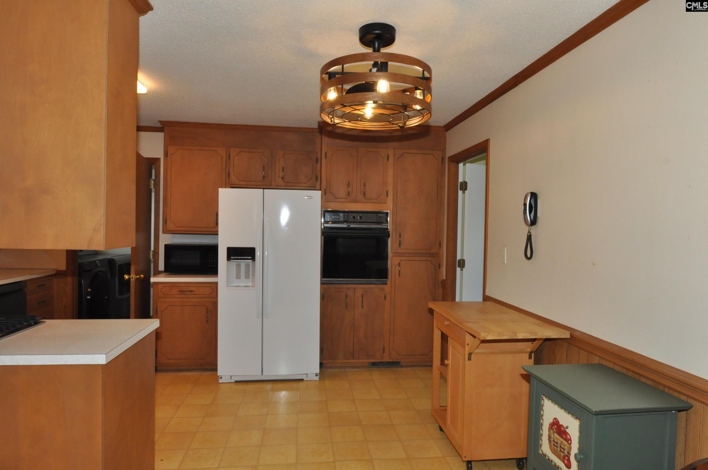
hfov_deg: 81.3
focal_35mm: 21
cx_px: 354
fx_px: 412
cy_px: 235
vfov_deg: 59.4
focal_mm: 14
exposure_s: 1/60
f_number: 6.3
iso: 1250
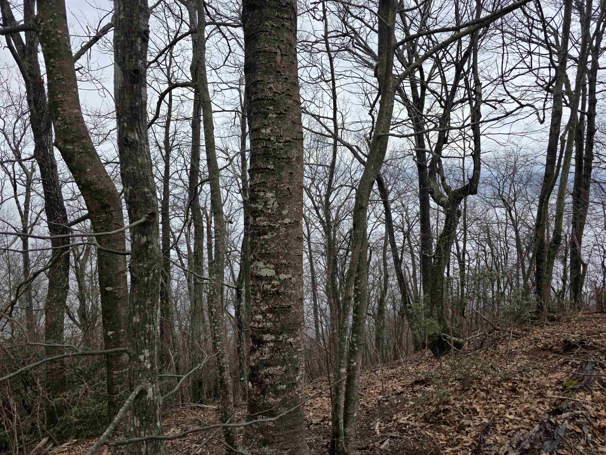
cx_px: 303
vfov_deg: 58.9
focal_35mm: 23
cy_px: 228
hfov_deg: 73.9
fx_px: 403
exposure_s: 1/3707
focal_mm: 6.3
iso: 80
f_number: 1.7
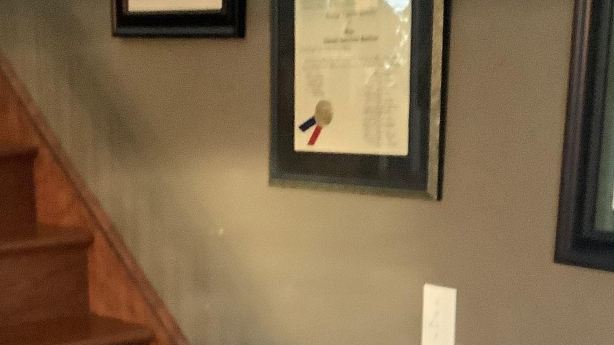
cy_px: 393
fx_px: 1124
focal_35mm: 69
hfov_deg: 29.8
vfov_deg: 16.9
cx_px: 120
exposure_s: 1/20
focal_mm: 3.3
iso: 800
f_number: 2.4
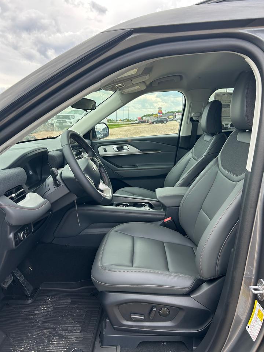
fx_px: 264
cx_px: 132
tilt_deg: -11.5
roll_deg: +3.6
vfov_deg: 67.3
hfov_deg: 53.1
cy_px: 176
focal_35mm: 26
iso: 50
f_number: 1.5
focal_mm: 5.7
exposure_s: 1/513
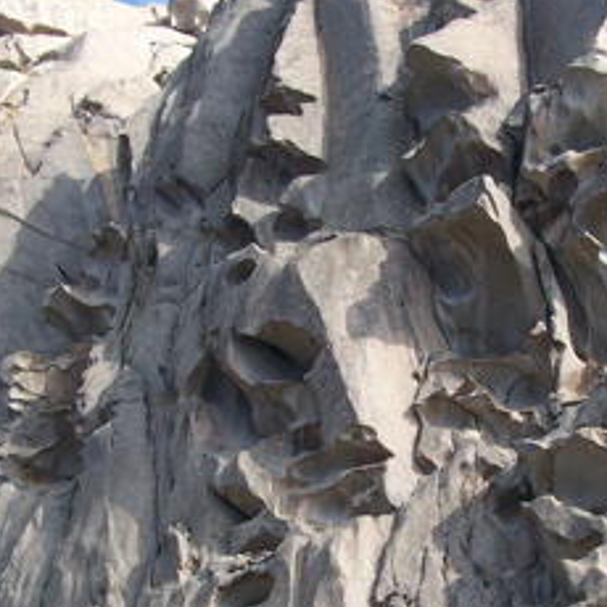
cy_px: 458
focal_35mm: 97
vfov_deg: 17.8
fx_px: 1924
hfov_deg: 17.9
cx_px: 400
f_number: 4
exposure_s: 1/640
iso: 80
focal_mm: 6.3
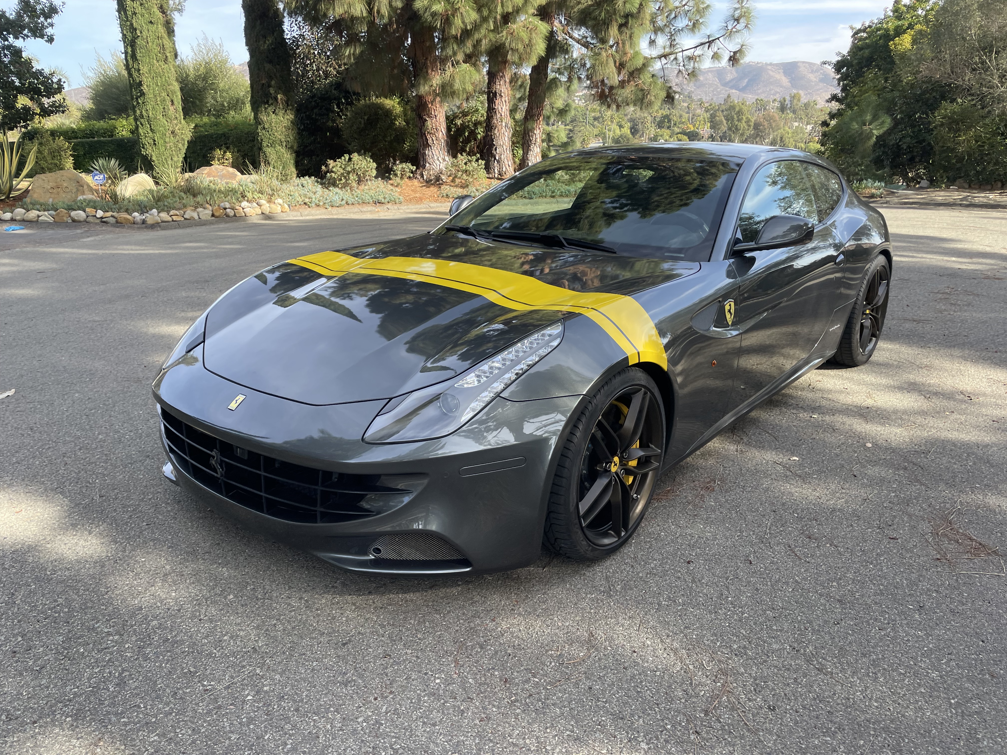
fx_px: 756
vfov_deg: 53.1
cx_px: 504
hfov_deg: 67.3
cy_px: 378
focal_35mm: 26
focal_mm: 4.2
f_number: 1.6
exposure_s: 1/569
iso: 32
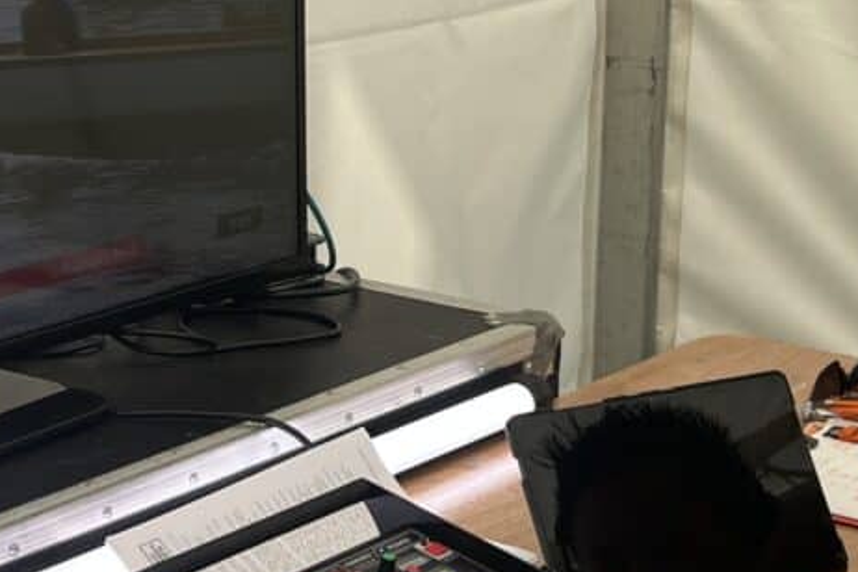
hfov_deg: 22.5
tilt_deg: -14.3
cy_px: 323
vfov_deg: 15.2
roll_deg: +0.5
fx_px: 2145
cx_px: 251
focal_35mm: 90
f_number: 1.5
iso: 50
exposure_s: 1/1009
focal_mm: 5.7
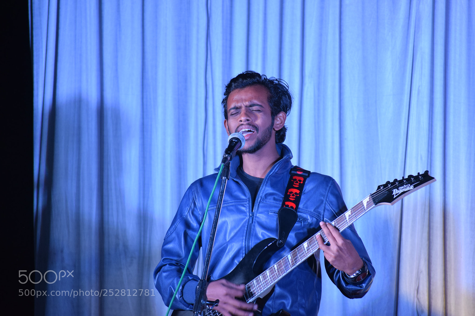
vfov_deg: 3.8
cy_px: 158
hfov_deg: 5.7
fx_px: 4749
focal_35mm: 360
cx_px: 238
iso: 720
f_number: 6
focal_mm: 240
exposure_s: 1/125
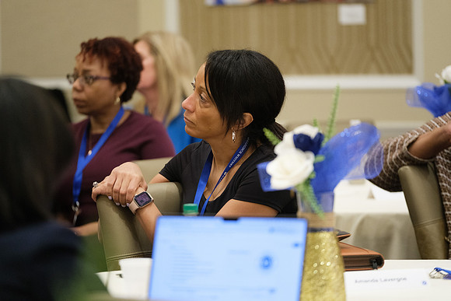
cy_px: 150
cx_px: 226
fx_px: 2531
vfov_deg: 6.8
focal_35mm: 202
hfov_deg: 10.2
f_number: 2.8
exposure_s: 1/160
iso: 3200
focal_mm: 134.4
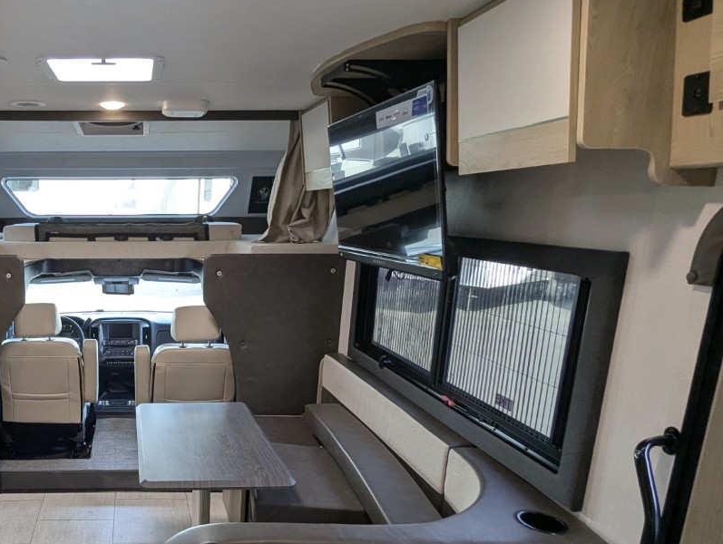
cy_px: 352
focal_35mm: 28
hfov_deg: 58.2
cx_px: 137
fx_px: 586
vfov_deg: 49.2
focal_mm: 2.35
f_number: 2.2
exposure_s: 1/67.6
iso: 121
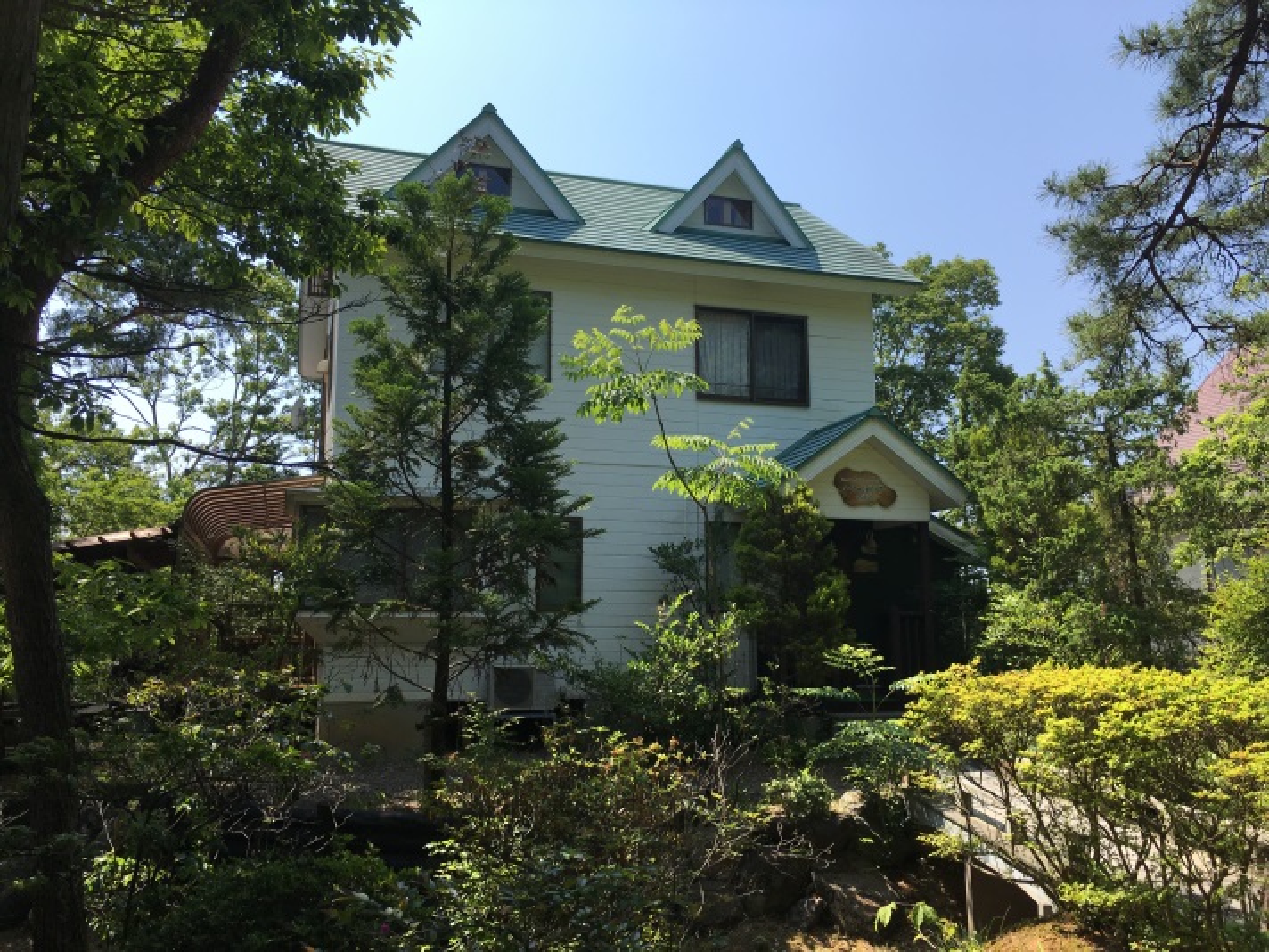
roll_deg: +0.4
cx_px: 634
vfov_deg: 48.2
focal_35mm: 29
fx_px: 1063
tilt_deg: +8.2
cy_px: 476
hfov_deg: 61.7
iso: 25
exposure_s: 1/1083
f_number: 2.2
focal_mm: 4.15
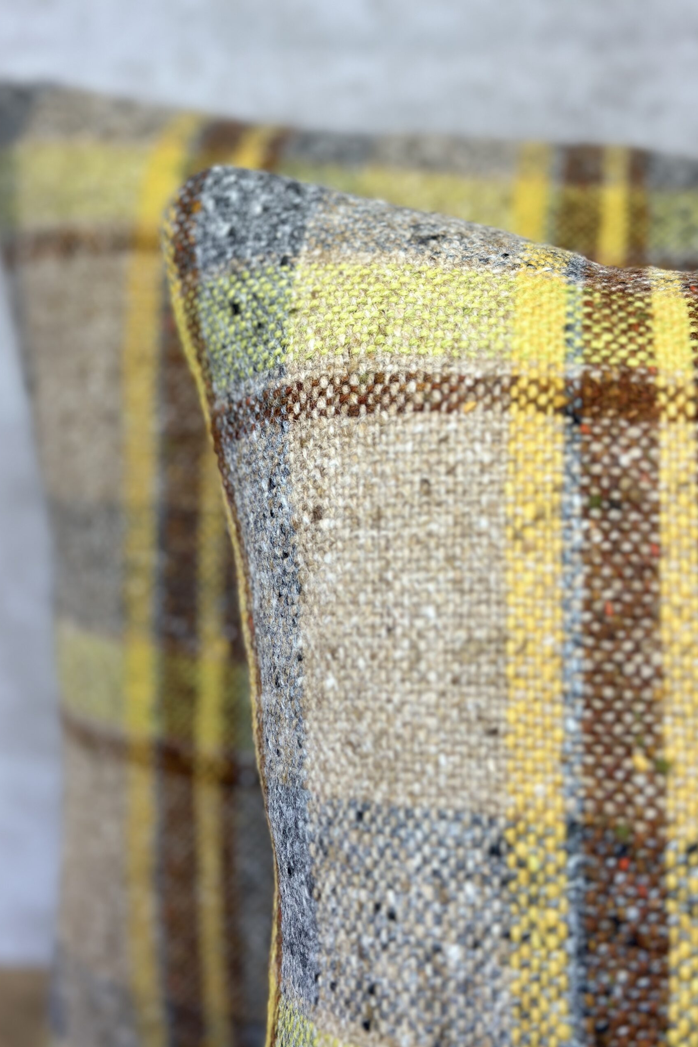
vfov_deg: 39.6
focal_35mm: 50
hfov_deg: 27.0
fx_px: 1454
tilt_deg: -19.7
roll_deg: +0.9
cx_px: 335
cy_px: 524
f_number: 1.78
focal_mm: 6.86
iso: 64
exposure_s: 1/121
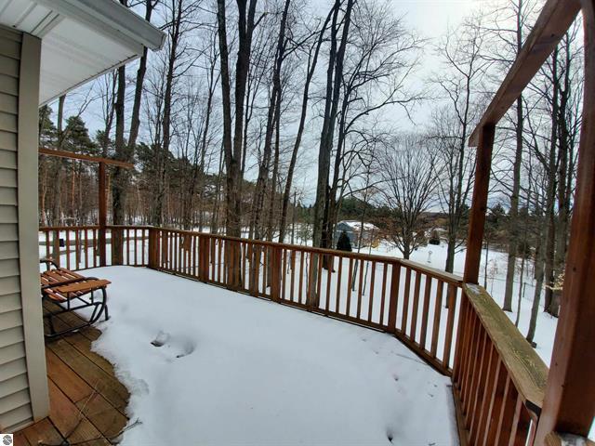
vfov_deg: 89.9
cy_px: 223
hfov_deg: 106.2
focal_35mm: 13
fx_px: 223
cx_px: 298
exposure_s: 1/1269
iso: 50
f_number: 2.2
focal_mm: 1.8
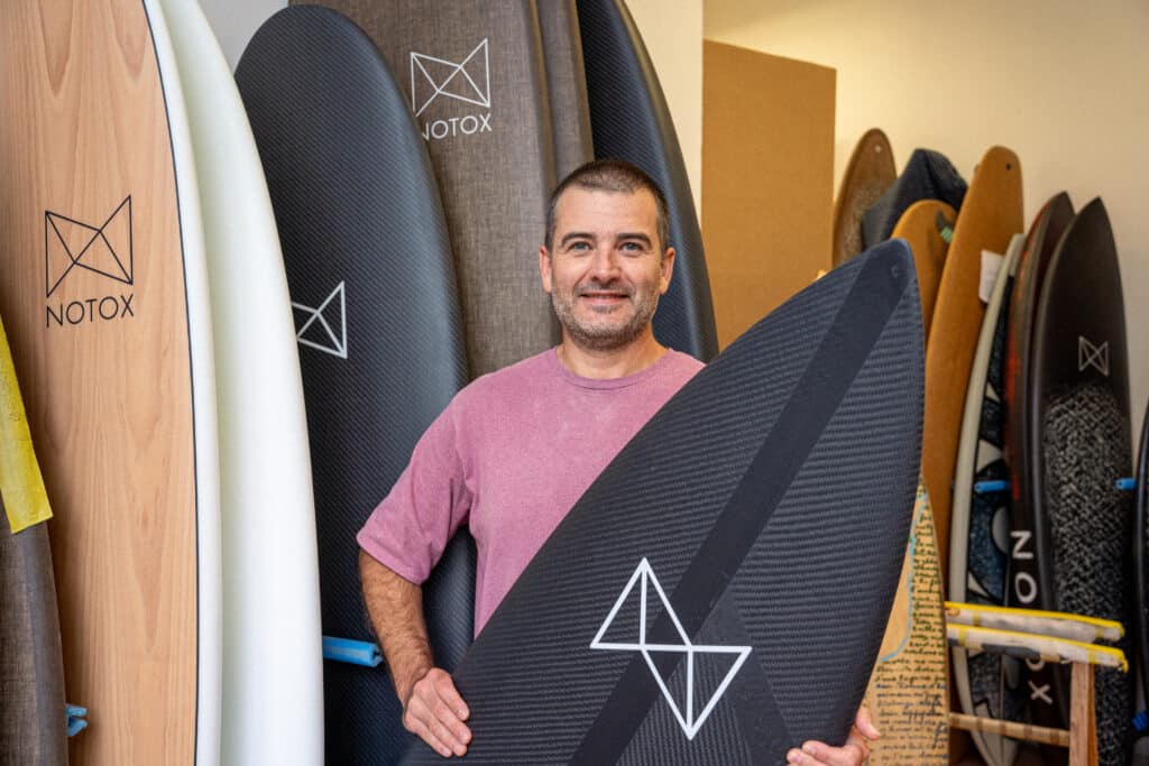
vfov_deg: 42.3
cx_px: 574
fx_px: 989
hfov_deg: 60.3
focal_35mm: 31
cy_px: 383
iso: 1600
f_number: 4
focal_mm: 31
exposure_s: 1/160
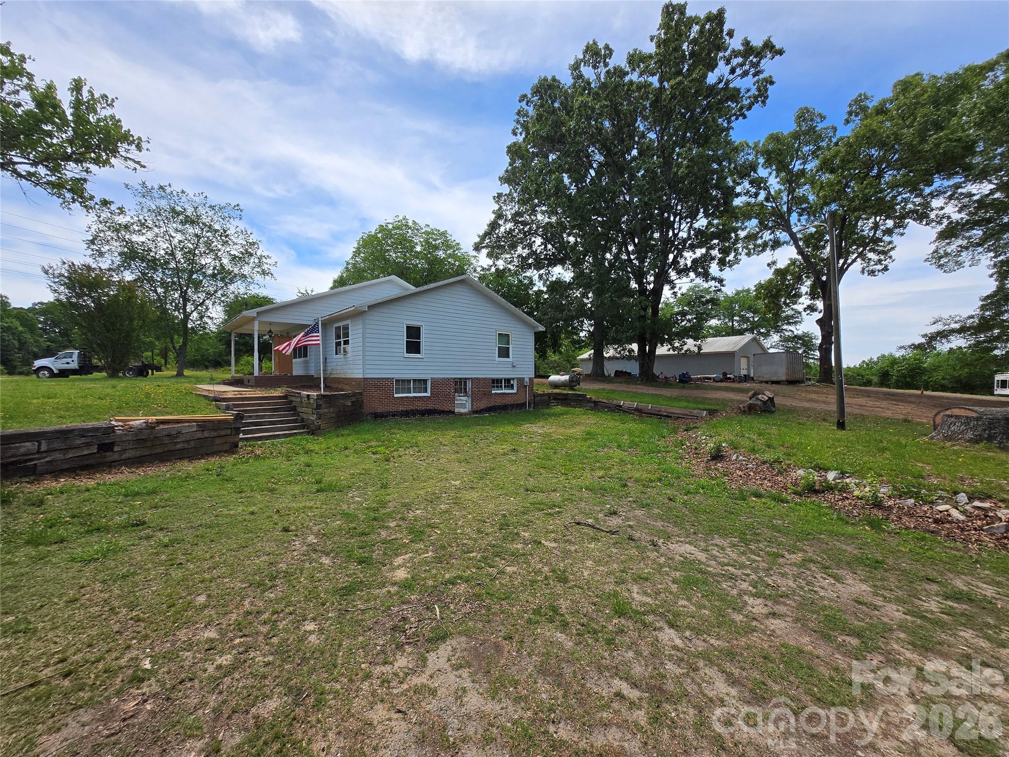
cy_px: 378
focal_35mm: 13
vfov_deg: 89.9
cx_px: 504
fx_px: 379
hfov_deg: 106.2
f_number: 2.2
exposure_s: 1/1053
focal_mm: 1.7
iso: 25
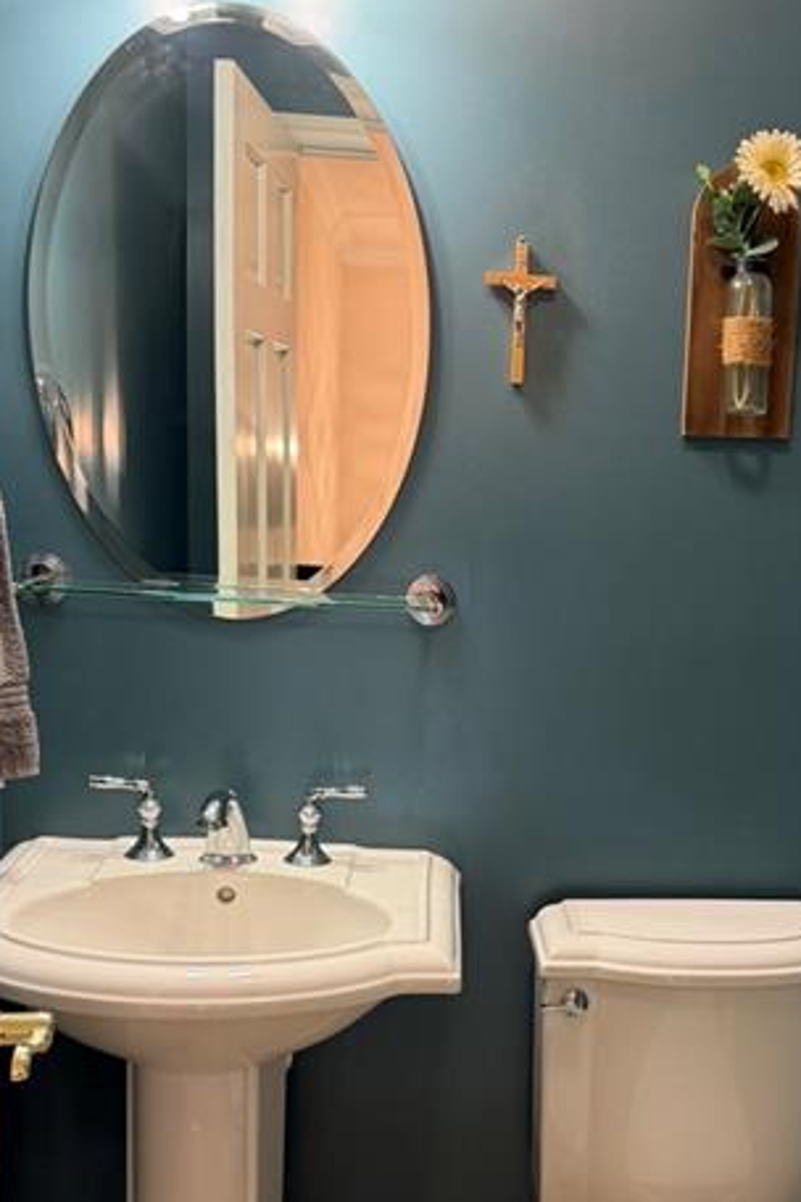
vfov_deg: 46.0
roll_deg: -3.2
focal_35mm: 42
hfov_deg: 31.5
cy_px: 751
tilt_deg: -10.8
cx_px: 566
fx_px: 1402
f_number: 1.78
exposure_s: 1/60
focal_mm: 6.76
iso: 200
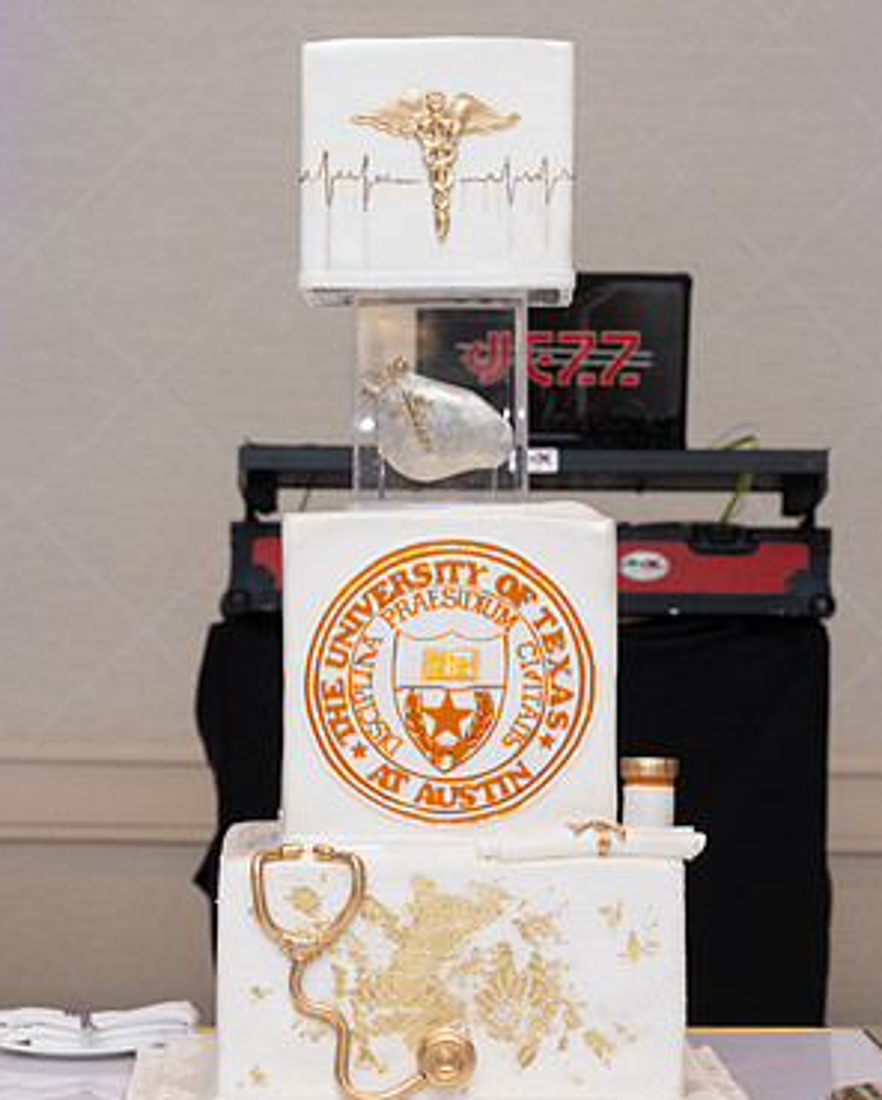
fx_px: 3420
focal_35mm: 105
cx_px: 430
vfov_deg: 18.3
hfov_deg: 14.7
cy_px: 590
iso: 800
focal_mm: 55
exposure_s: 1/100
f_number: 5.6
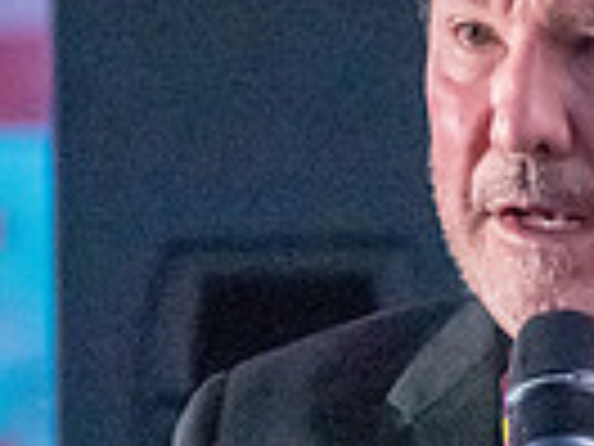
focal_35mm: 917
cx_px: 670
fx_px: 15735
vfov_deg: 1.6
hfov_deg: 2.2
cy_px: 498
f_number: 4.8
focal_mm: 145
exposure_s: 1/80
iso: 12800
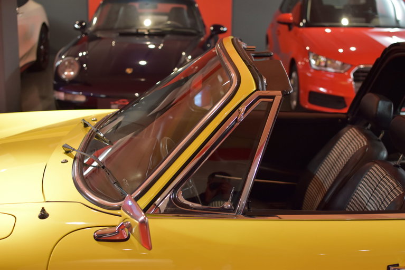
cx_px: 202
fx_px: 591
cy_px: 135
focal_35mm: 52
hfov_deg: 37.8
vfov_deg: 25.8
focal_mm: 35
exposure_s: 1/60
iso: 800
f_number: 2.8
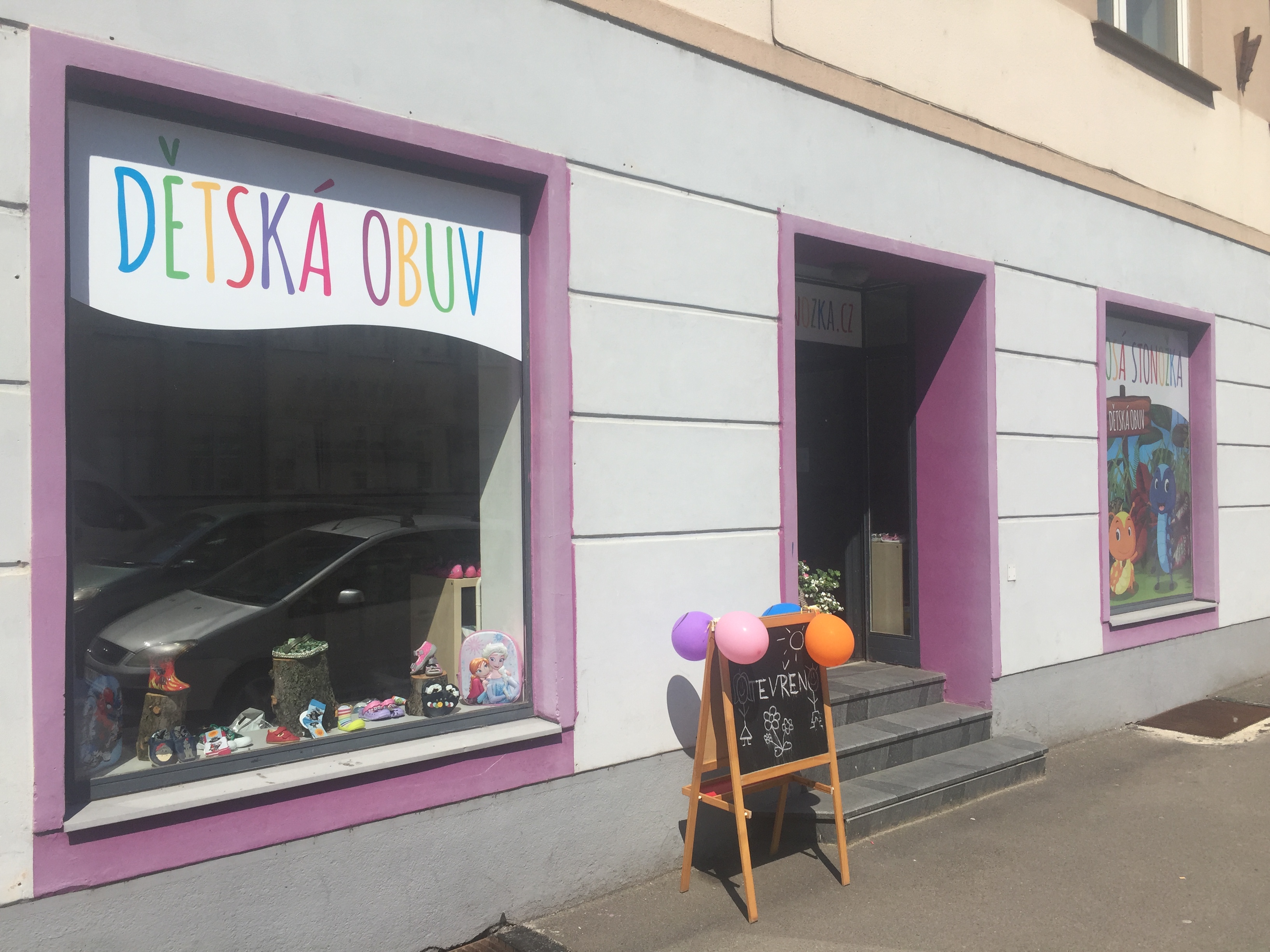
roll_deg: +0.0
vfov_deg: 48.2
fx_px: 1064
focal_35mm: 29
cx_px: 635
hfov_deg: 61.7
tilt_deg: +1.5
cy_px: 476
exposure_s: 1/2639
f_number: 2.2
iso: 32
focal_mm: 4.15
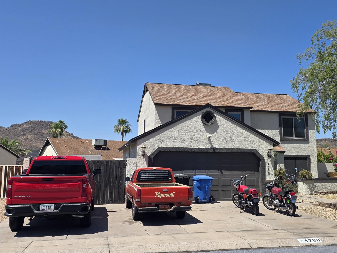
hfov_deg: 46.6
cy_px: 115
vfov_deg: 35.9
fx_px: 389
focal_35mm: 40
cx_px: 196
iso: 80
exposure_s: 1/7626
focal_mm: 6.25
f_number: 1.7
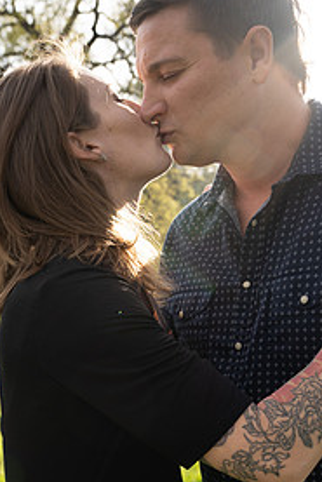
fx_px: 697
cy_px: 350
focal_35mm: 52
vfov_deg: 37.4
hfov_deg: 25.8
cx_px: 87
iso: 100
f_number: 5
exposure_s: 1/125
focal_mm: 32
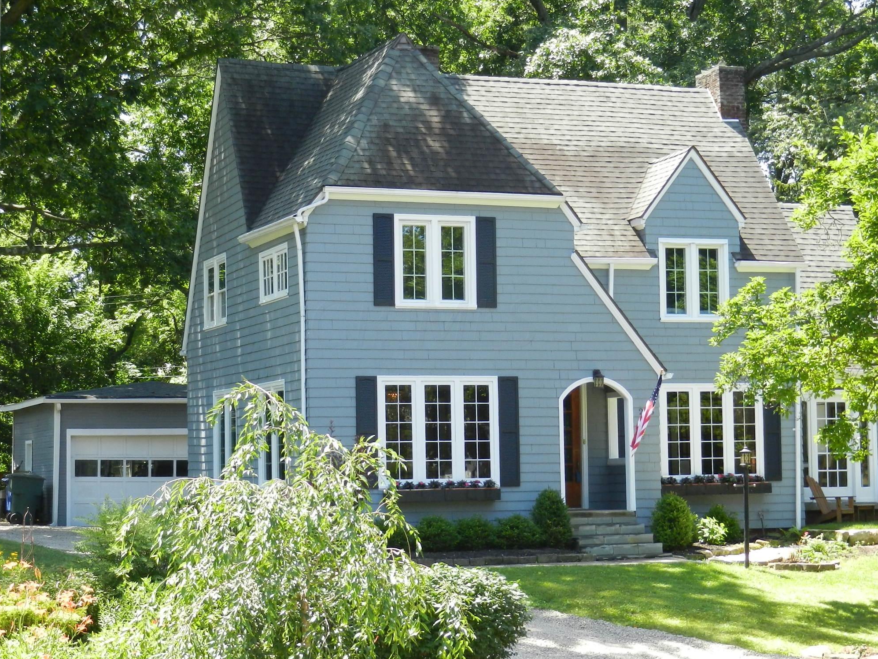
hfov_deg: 25.0
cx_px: 424
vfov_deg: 18.9
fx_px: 1978
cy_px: 322
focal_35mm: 78
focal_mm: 10.9
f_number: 4.5
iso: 160
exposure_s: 1/160
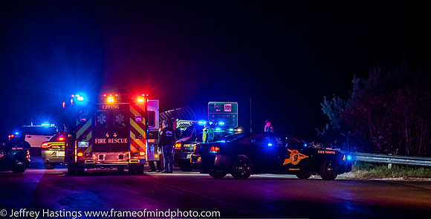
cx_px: 209
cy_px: 117
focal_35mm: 189
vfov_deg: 5.9
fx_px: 2109
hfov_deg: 11.7
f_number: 4.5
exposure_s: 1/40
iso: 2000
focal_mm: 110
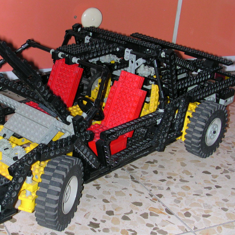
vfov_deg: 25.7
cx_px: 61
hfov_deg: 25.4
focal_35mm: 67
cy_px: 128
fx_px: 515
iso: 100
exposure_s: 1/60
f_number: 3.2
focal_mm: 7.5
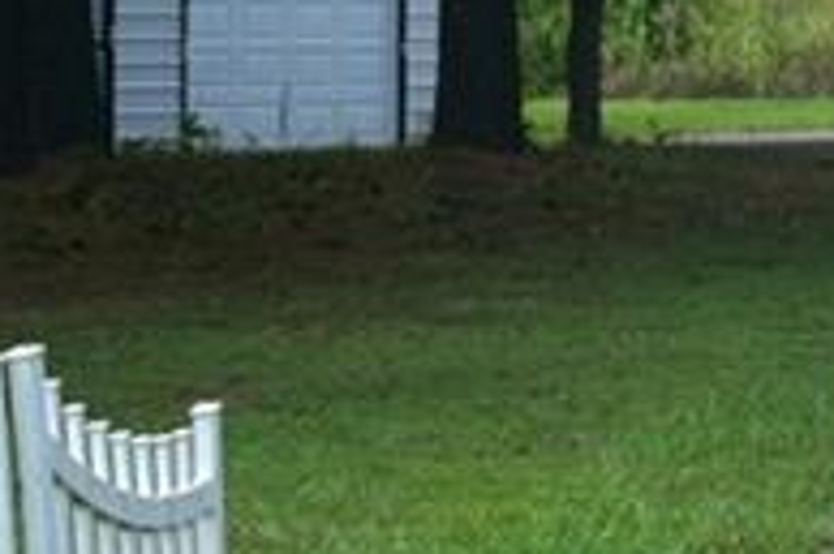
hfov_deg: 8.7
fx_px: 5139
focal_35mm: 222
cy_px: 249
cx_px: 1775
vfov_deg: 6.2
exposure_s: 1/400
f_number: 11
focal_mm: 28
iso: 400
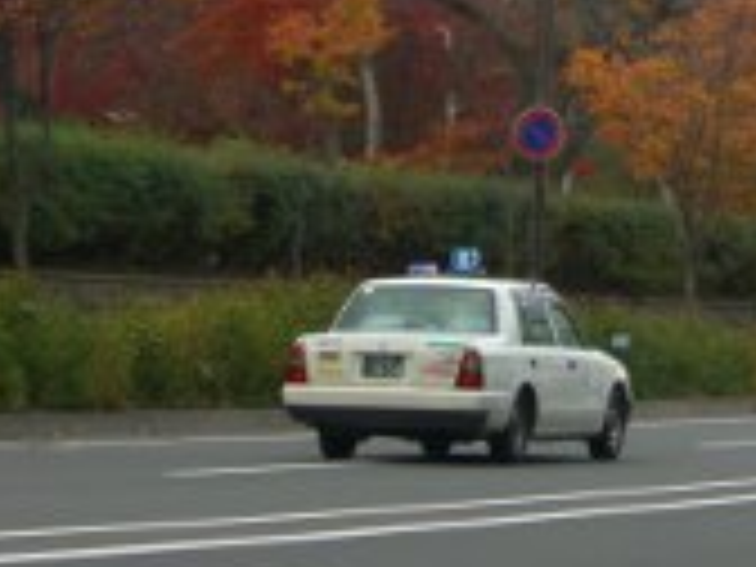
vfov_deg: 5.5
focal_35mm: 272
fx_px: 5940
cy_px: -14
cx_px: 810
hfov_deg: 7.2
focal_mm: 23.7
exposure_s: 1/160
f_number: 5.4
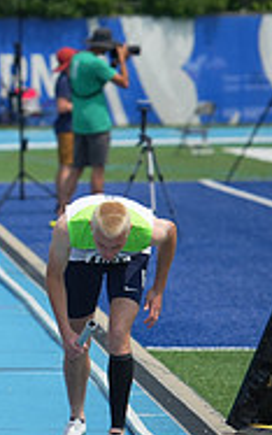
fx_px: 8237
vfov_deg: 3.0
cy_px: 222
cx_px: -374
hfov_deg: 1.9
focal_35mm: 695
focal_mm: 220
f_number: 5
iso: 500
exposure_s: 1/4000
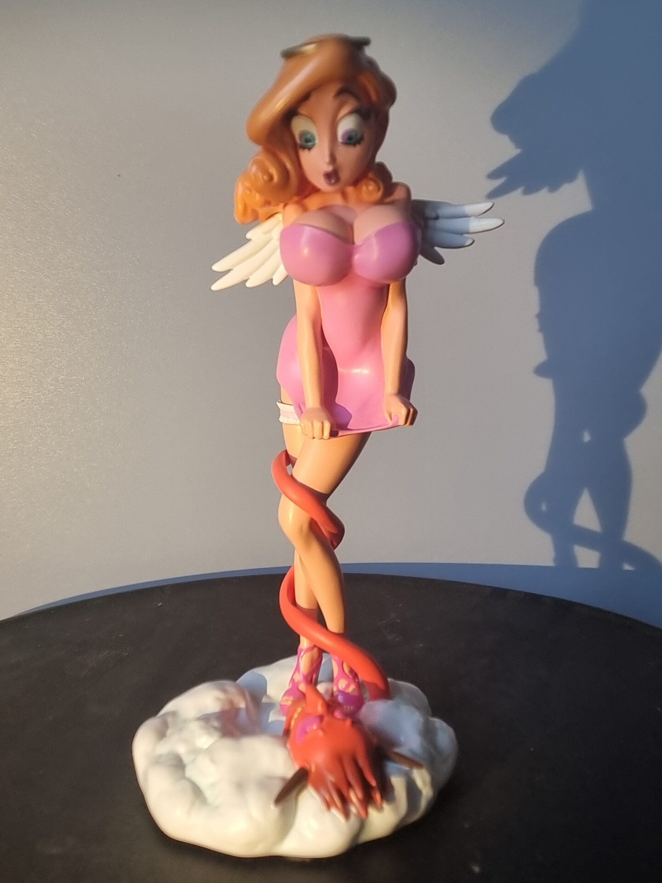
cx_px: 331
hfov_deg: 56.8
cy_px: 442
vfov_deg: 71.6
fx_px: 612
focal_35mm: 24
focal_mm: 6.7
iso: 125
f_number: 1.8
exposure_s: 1/100
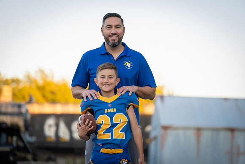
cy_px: 82
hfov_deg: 17.3
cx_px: 122
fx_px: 803
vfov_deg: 11.6
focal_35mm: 118
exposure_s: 1/320
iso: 320
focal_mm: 118
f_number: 2.8
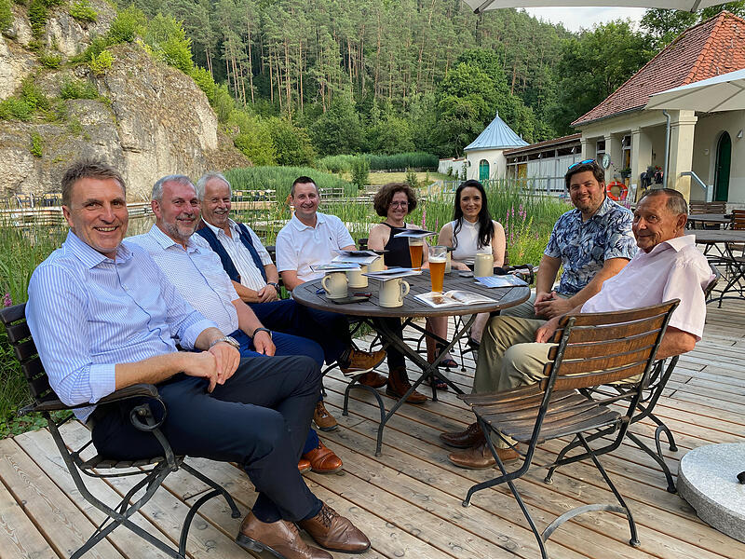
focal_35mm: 26
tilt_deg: -10.7
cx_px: 372
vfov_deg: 53.1
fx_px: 560
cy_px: 280
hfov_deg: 67.3
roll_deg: +0.9
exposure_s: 1/241
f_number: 1.8
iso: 32
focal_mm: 4.25
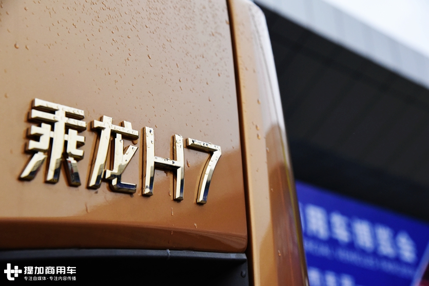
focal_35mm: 70
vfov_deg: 19.4
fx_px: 834
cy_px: 143
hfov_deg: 28.8
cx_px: 214
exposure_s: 1/2000
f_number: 8
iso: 5000
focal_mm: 70
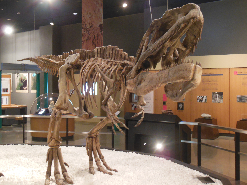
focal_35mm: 50
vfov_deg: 29.1
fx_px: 357
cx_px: 124
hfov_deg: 38.2
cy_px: 92
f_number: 4
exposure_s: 1/8
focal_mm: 8.9
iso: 400
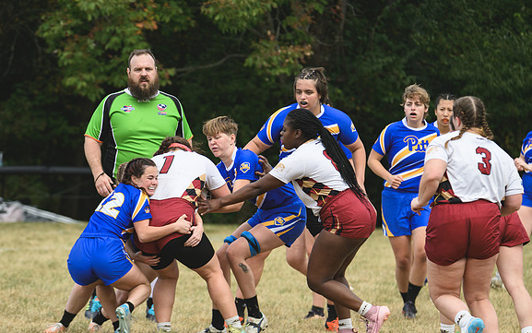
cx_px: 266
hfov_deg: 4.9
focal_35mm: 430
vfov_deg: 3.1
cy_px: 173
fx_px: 6236
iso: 450
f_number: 5.6
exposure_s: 1/1000
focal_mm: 280
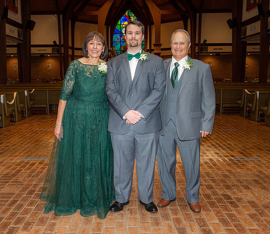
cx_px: 117
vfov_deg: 38.8
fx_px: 332
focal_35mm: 40
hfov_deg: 44.2
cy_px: 117
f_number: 5.6
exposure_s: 1/125
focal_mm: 34
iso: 1250
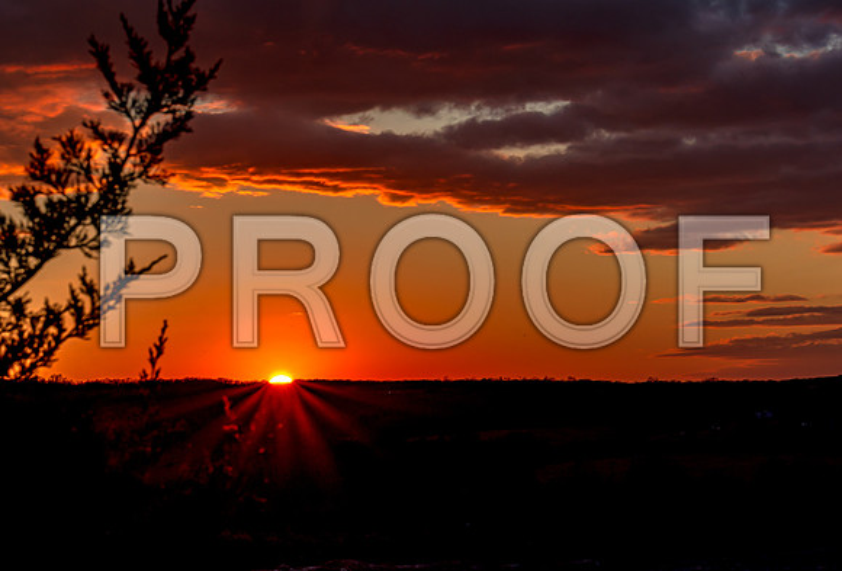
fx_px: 2567
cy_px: 322
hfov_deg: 18.6
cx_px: 501
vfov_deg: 12.7
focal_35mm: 109
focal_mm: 60
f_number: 13
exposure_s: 1/200
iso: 100
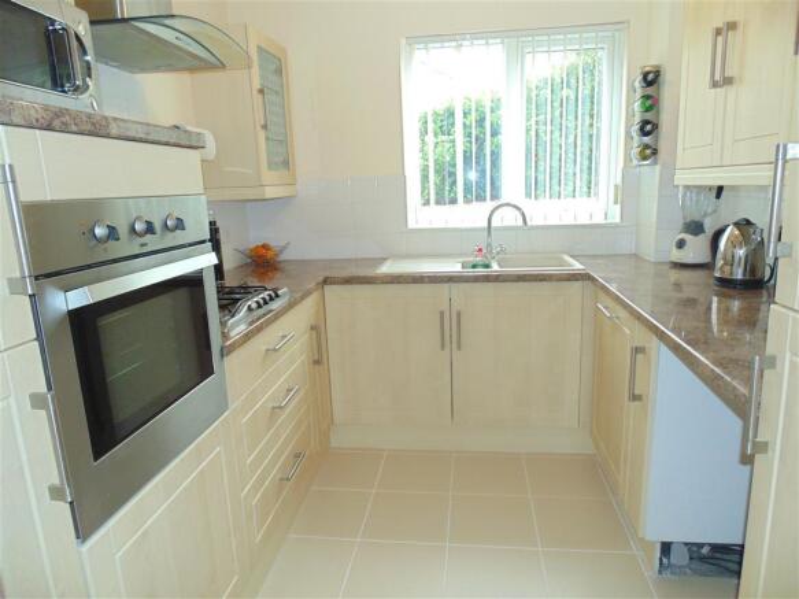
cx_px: 400
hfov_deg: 76.4
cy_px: 300
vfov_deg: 61.1
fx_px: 508
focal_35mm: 22
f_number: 3.1
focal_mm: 4
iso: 200
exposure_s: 1/30
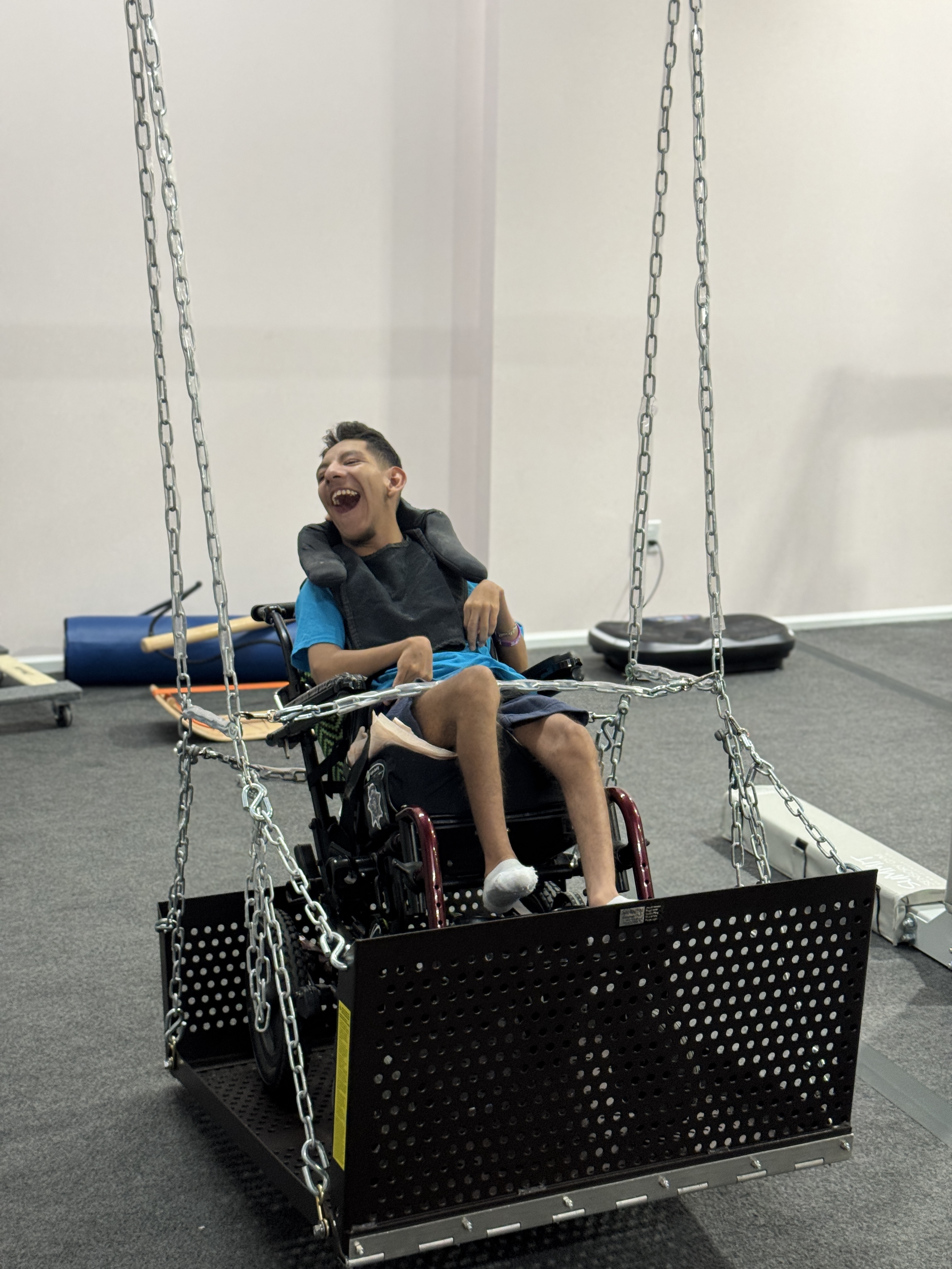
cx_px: 476
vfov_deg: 39.7
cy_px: 634
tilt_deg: -11.7
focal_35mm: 48
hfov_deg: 30.3
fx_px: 1760
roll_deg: -0.6
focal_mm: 6.76
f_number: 1.78
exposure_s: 1/60
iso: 100
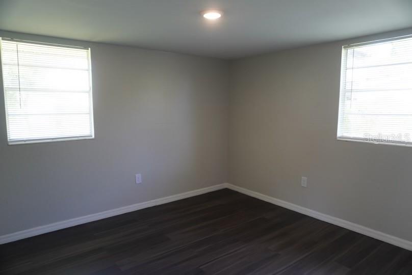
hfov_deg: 73.7
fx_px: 275
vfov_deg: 53.2
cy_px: 138
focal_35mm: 24
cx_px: 206
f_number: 4
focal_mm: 16
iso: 400
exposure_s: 1/60
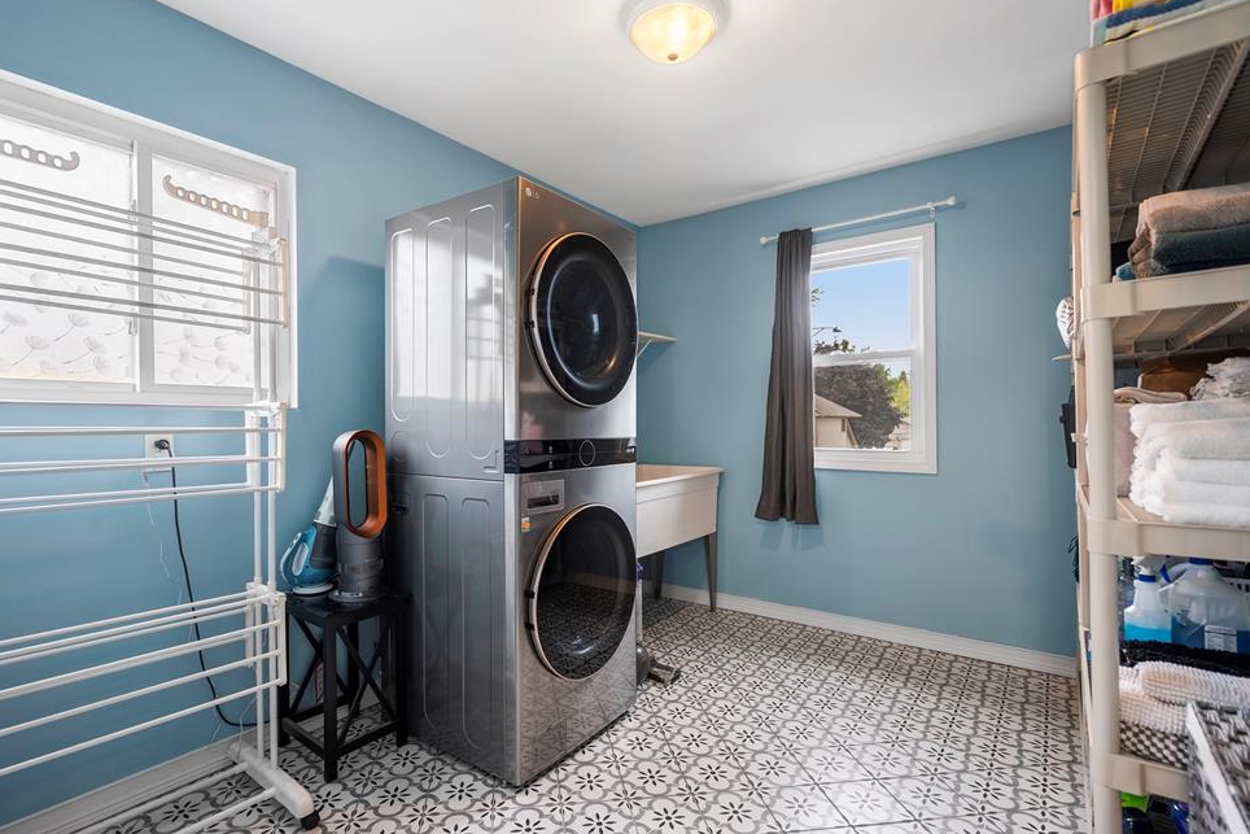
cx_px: 594
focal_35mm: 17
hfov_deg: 93.2
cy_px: 426
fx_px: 590
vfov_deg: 70.5
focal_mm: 16
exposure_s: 1/2
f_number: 4
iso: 100
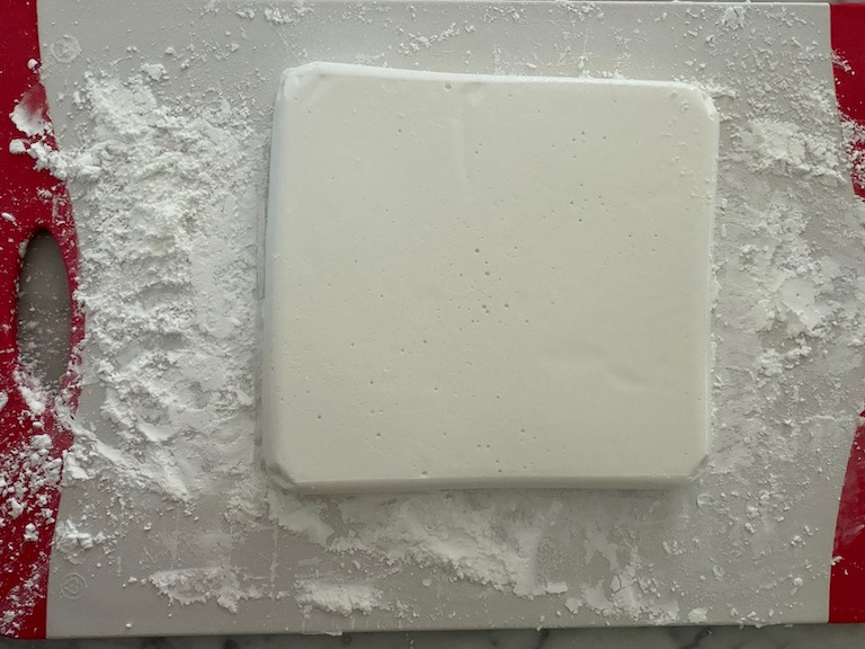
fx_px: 750
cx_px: 432
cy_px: 324
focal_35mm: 30
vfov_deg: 46.8
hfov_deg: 60.0
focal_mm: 2.71
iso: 200
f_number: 1.9
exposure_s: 1/60
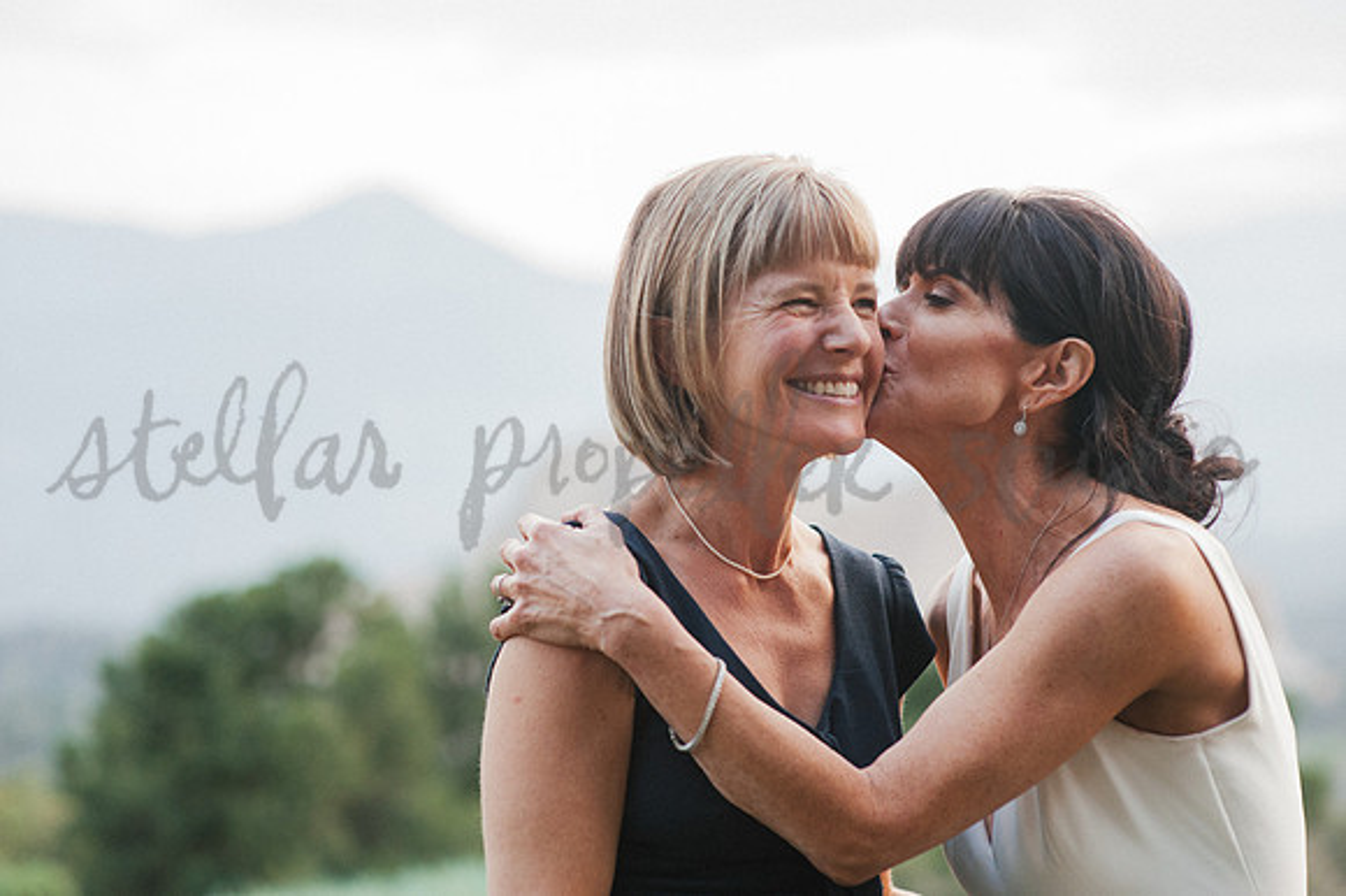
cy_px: 448
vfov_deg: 16.1
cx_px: 673
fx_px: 3176
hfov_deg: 23.9
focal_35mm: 85
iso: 2000
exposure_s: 1/640
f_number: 2.5
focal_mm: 85
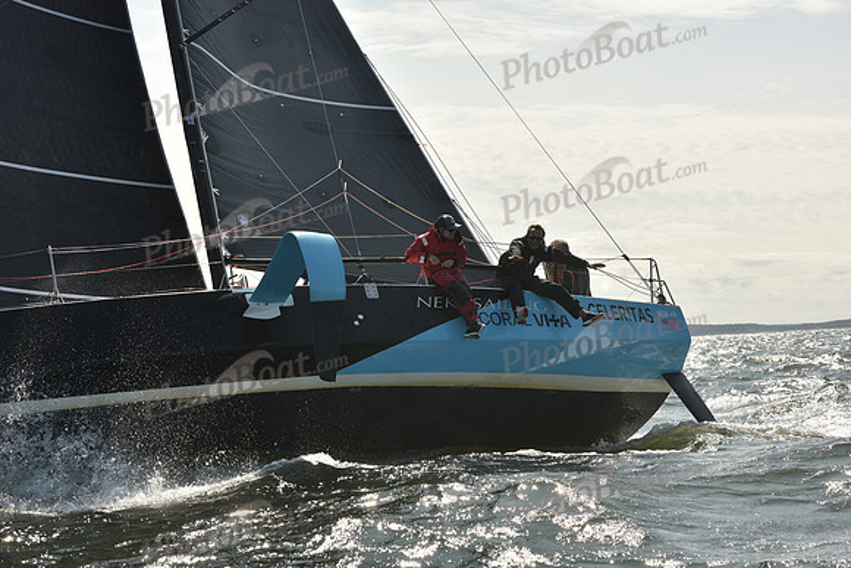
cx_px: 426
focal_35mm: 70
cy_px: 284
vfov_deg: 19.5
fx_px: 1655
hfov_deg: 28.8
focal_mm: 70
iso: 250
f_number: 9
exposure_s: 1/800
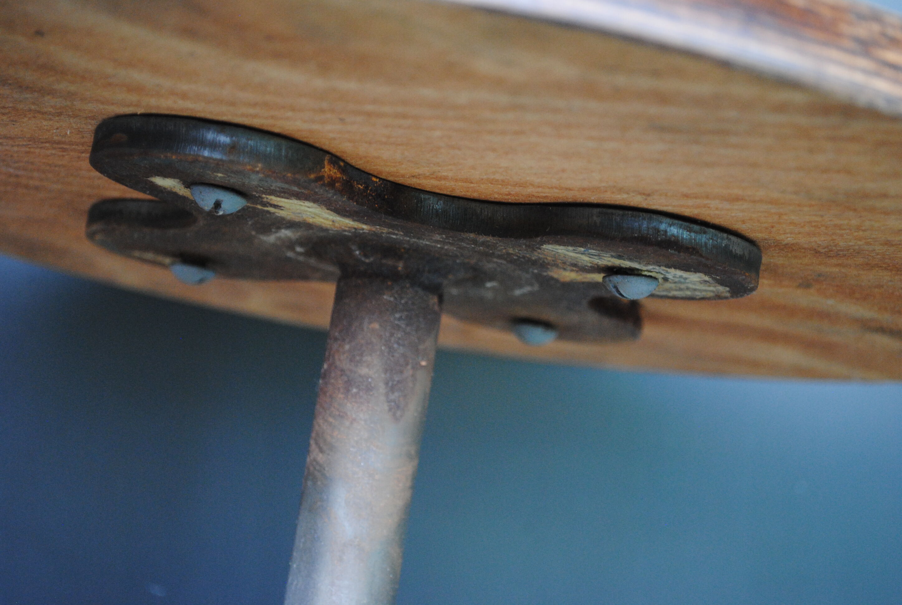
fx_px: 2071
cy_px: 302
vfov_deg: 16.6
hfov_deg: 24.6
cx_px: 451
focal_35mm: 82
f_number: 5.6
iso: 900
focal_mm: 55
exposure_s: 1/30
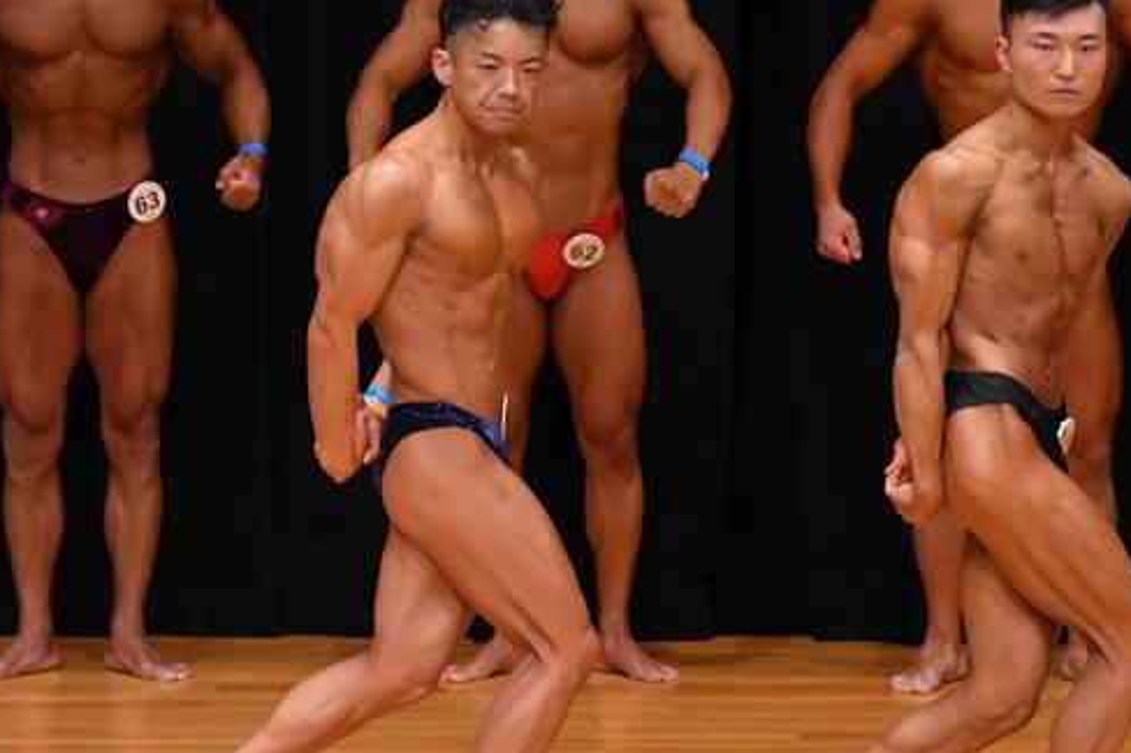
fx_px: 14226
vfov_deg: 3.0
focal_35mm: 453
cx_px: 391
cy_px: 371
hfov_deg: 4.6
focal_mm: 190
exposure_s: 1/400
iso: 3200
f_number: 5.6
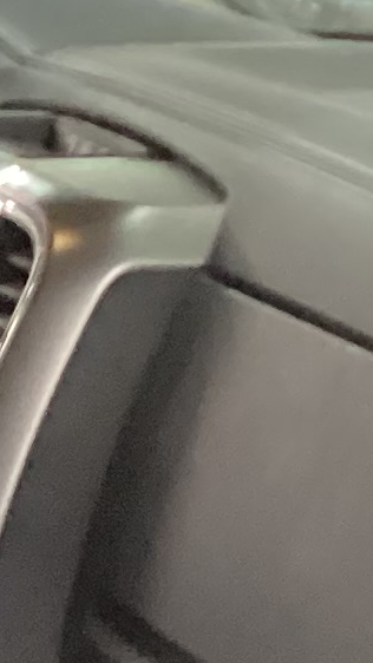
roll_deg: +0.6
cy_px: 720
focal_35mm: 196
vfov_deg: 10.9
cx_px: -678
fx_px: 3447
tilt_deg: -16.9
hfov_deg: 5.8
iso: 640
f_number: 2.4
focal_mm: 3.3
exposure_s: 1/25
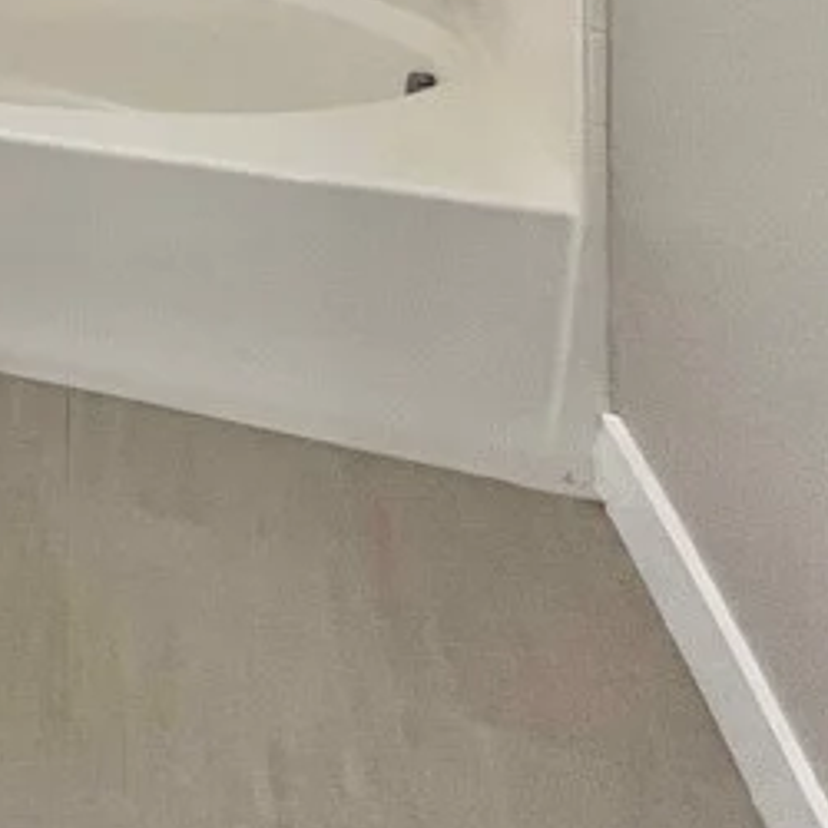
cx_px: -599
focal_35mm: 47
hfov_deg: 23.1
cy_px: -424
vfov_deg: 26.1
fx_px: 1272
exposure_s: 1/120
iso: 100
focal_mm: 1.57
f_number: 1.8
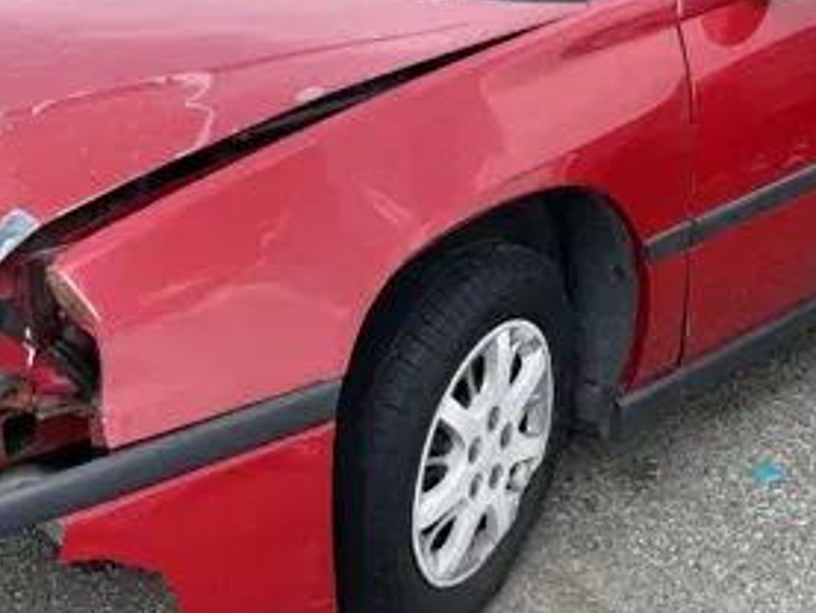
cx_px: 421
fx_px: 1415
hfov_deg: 32.2
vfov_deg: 24.4
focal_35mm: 60
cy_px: 242
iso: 32
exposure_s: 1/1493
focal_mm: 5.1
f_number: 1.6
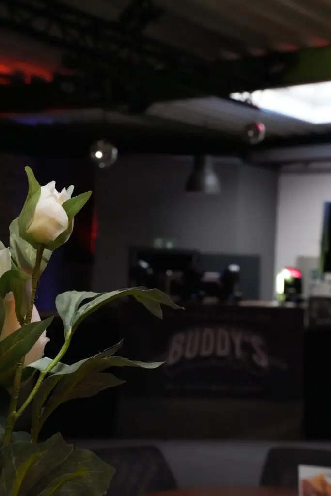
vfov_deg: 27.0
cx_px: 166
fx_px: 1034
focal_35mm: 75
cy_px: 248
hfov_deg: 18.2
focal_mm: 75
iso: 10000
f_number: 14
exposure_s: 1/100
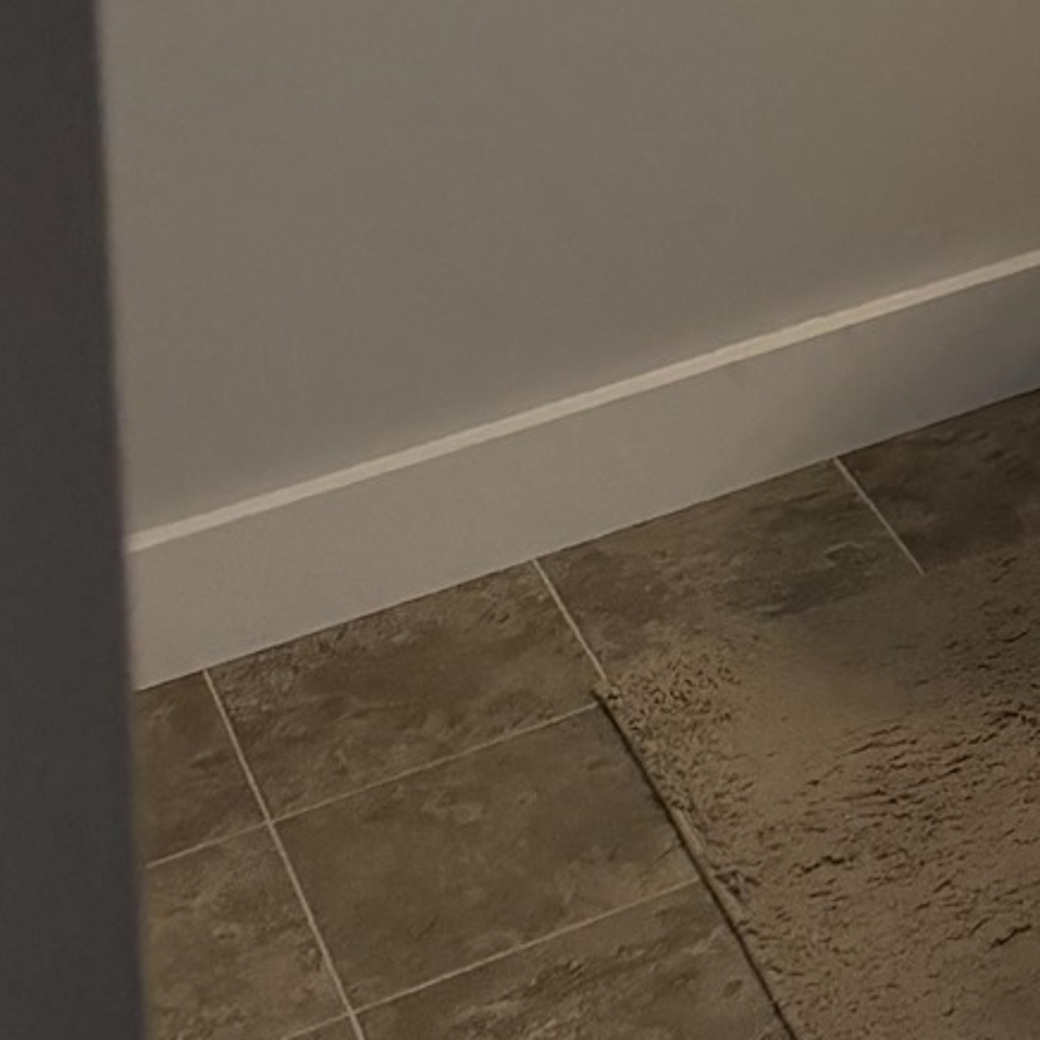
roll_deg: +0.5
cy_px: -1422
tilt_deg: -3.5
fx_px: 3807
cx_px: 1892
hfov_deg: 13.8
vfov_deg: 12.4
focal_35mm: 112
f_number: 1.78
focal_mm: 6.76
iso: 200
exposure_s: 1/204
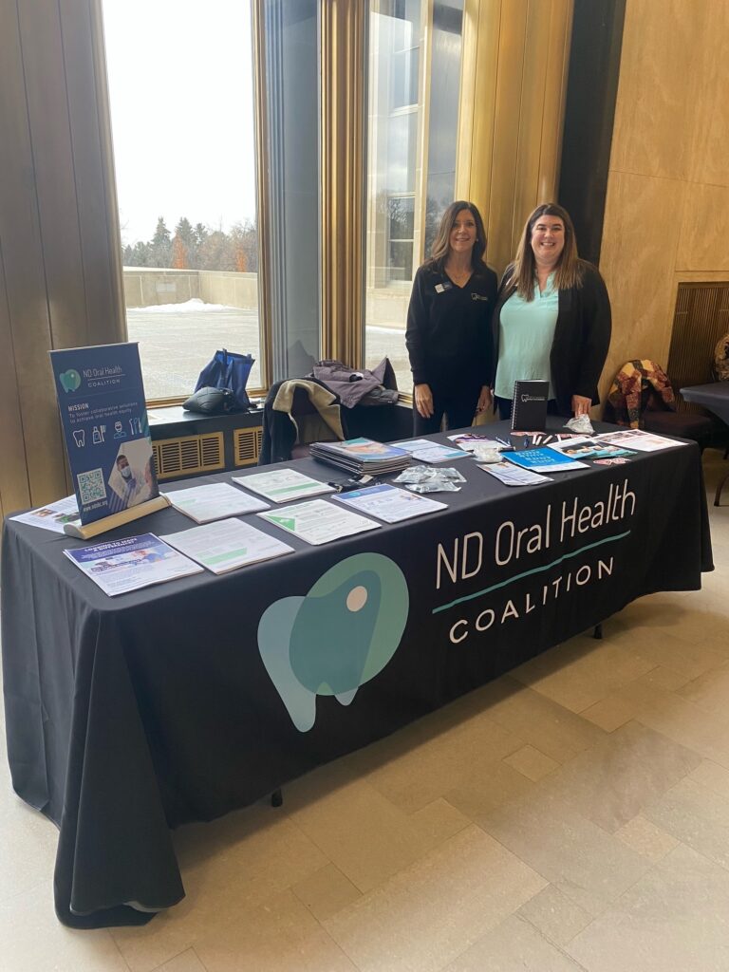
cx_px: 364
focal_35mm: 26
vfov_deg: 67.3
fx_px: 730
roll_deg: -1.4
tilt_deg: -15.9
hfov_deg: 53.1
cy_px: 486
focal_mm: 4.25
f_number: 1.8
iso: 100
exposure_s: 1/60
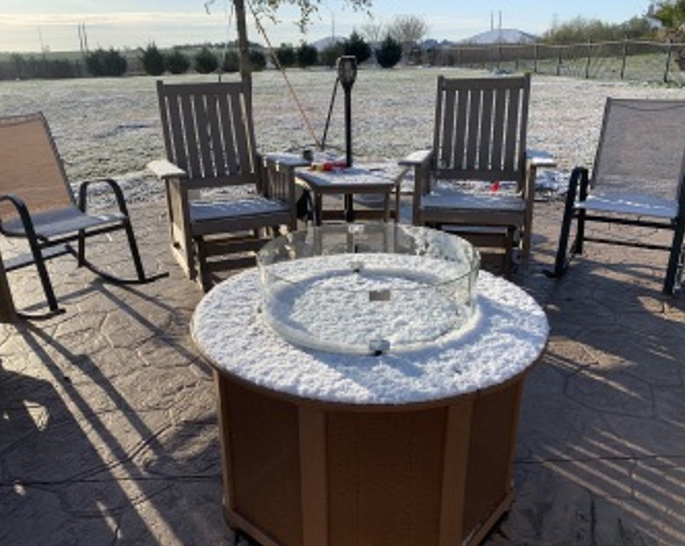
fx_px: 567
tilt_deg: -19.4
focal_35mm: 28
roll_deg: +2.0
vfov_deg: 51.5
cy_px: 278
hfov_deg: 62.2
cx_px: 316
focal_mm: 4.25
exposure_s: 1/1661
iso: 25
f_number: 1.8
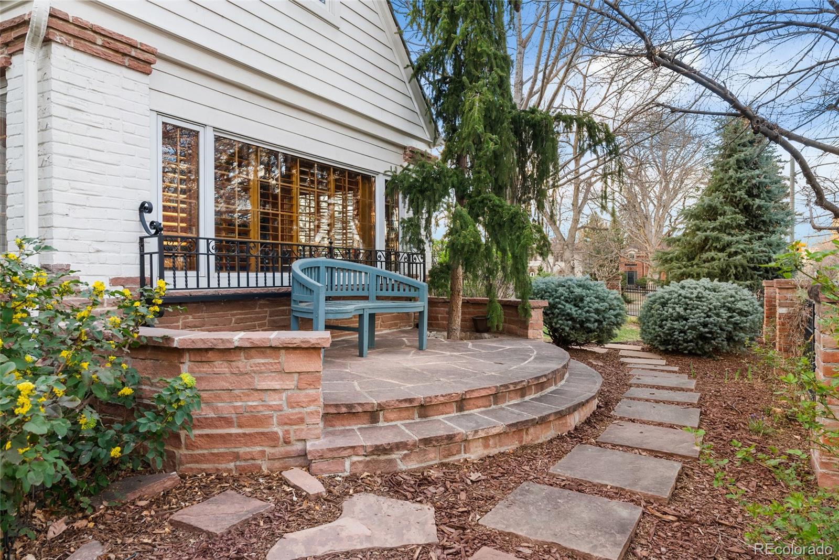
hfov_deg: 73.7
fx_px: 560
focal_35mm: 24
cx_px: 420
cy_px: 280
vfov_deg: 53.2
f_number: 8
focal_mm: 24
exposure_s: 1/2.5
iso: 200
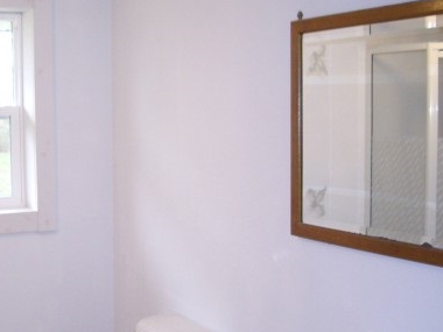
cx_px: 156
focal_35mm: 64
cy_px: 197
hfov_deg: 30.1
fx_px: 819
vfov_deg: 22.9
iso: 400
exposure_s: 1/40
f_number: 2.8
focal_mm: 7.9
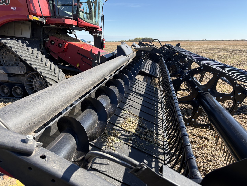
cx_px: 124
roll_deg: -1.8
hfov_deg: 67.3
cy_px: 93
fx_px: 186
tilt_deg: -12.3
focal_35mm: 26
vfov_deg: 53.1
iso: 50
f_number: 1.6
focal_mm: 5.96
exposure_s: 1/1016
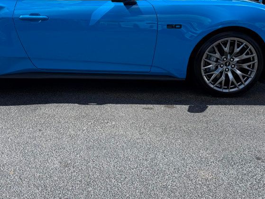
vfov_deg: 32.3
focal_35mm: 44
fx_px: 337
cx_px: 83
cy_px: 53
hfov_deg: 42.2
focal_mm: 6.76
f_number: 1.78
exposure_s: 1/4167
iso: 80
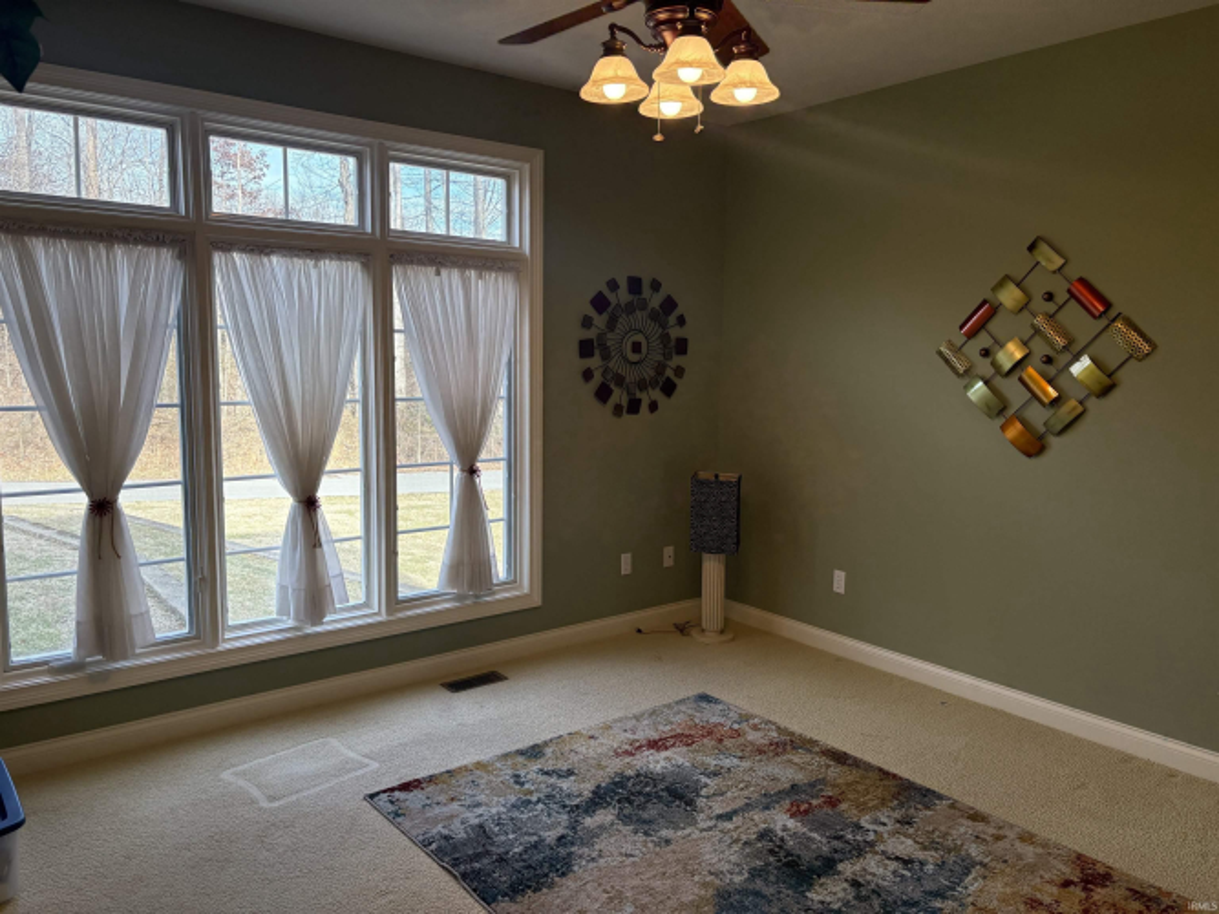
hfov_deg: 67.3
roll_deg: -0.1
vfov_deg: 53.0
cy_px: 457
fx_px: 915
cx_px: 610
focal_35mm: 26
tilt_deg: -6.7
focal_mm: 5.96
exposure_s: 1/238
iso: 125
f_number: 1.6
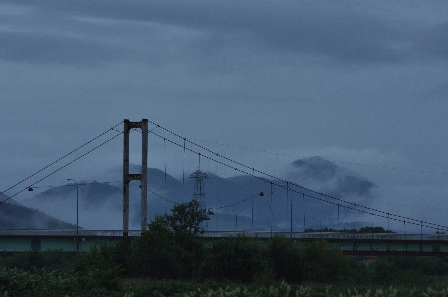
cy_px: 148
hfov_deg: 6.5
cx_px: 224
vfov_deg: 4.4
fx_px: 3915
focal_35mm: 315
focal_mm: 210
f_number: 6.3
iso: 400
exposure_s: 1/100
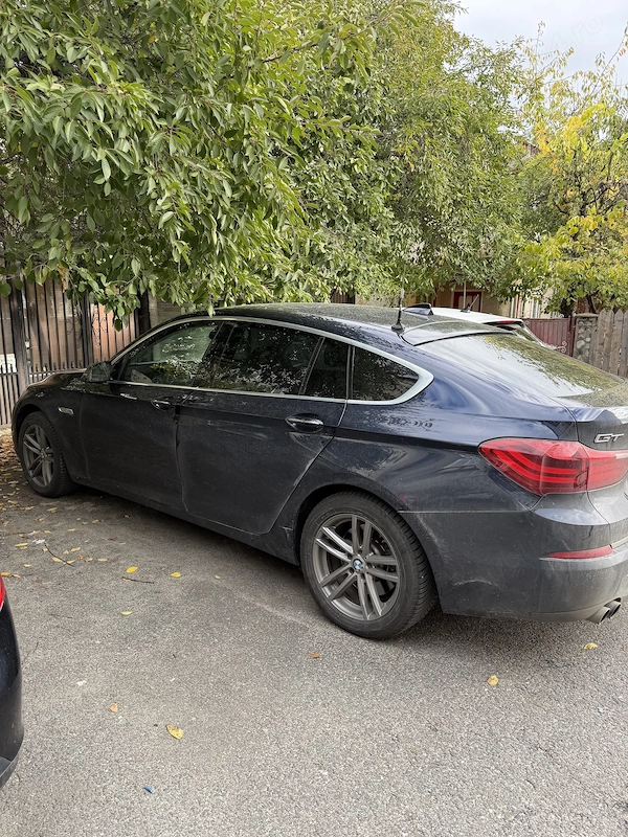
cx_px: 314
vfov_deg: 71.6
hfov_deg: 56.8
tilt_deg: -11.9
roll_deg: -2.5
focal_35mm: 24
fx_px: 581
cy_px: 418
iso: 80
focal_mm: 6.76
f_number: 1.78
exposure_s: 1/355
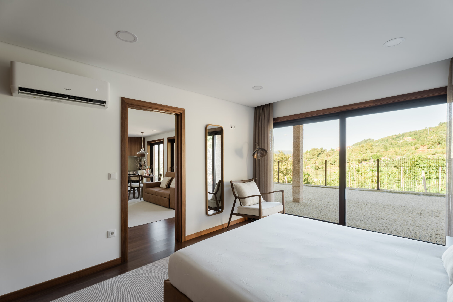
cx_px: 226
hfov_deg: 96.7
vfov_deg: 73.8
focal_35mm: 16
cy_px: 151
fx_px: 201
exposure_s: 1/320
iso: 100
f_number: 7.1
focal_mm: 16
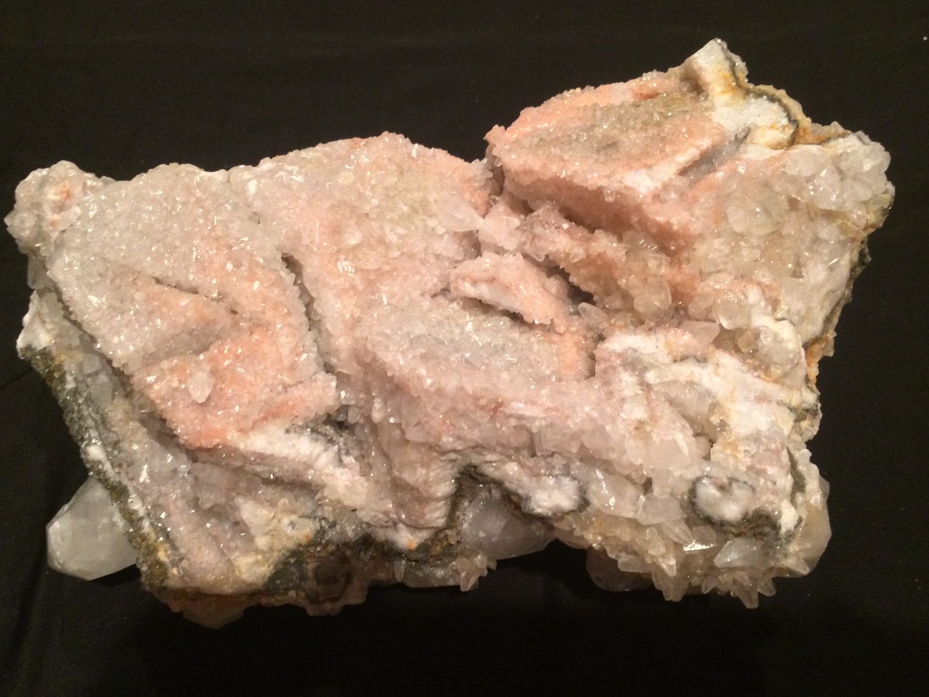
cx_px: 452
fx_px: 805
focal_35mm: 30
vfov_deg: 46.8
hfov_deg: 60.0
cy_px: 345
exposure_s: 1/15
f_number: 2.2
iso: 320
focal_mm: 4.15
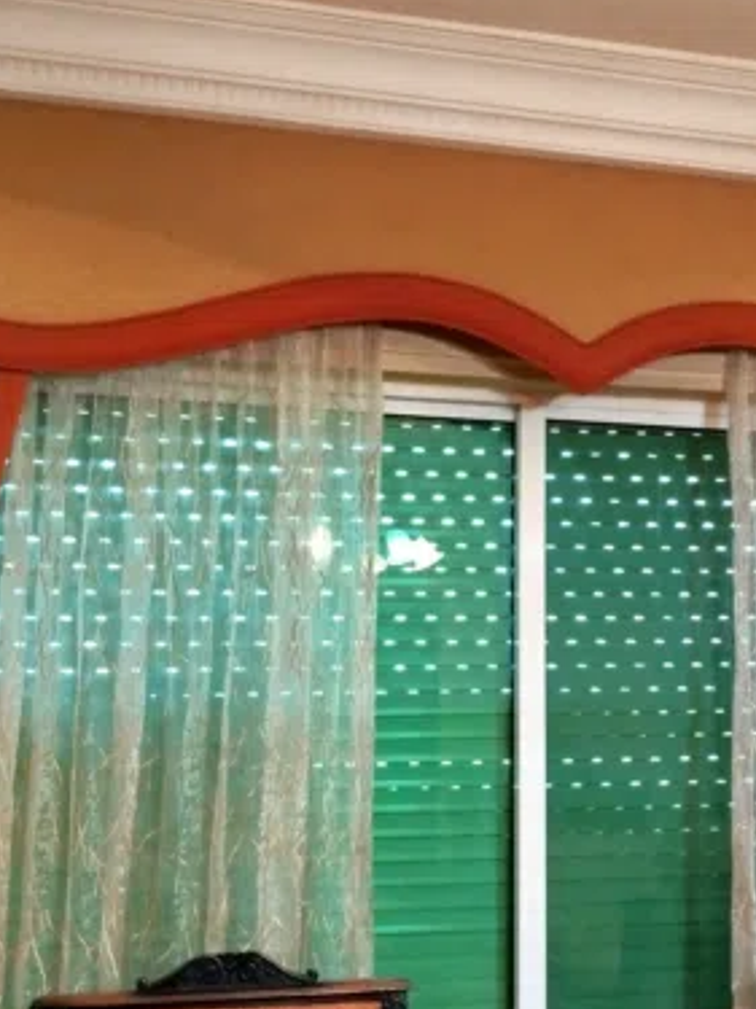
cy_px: 500
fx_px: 1195
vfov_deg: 45.8
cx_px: 420
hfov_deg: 35.1
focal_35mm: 41
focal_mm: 5.31
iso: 640
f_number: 1.7
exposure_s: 1/33
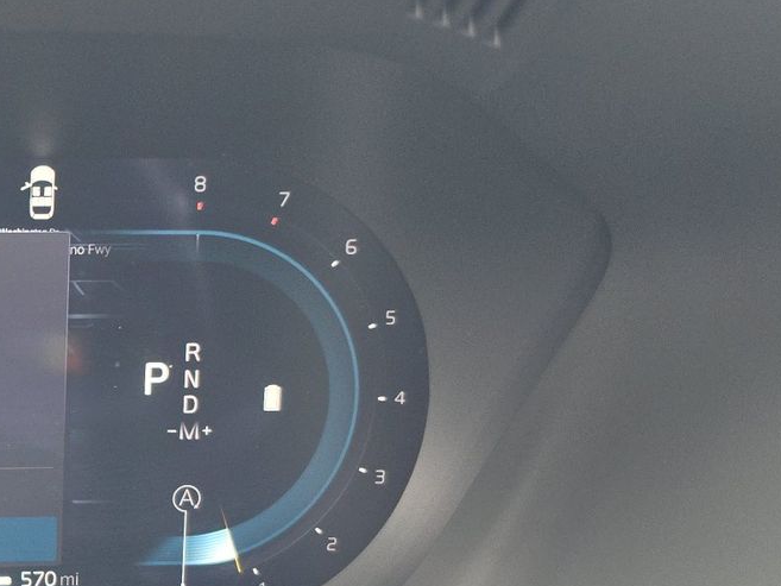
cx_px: -127
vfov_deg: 26.0
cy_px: 385
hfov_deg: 30.0
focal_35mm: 56
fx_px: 1264
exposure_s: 1/119
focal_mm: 6.5
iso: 94
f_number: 1.4
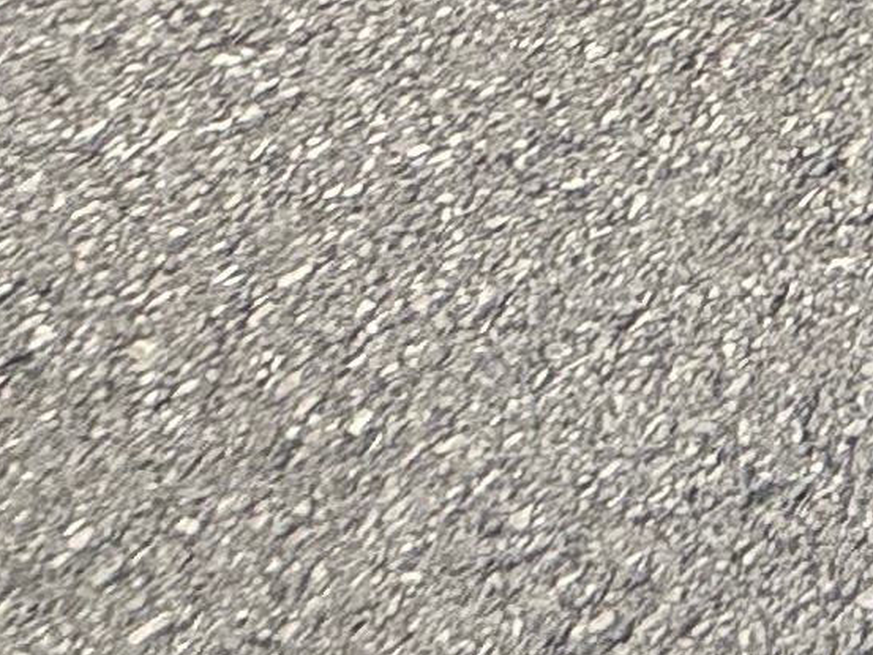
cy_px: -1536
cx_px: 2188
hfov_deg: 13.3
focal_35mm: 102
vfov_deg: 9.6
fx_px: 2573
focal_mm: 2.22
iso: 64
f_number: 2.2
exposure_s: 1/201
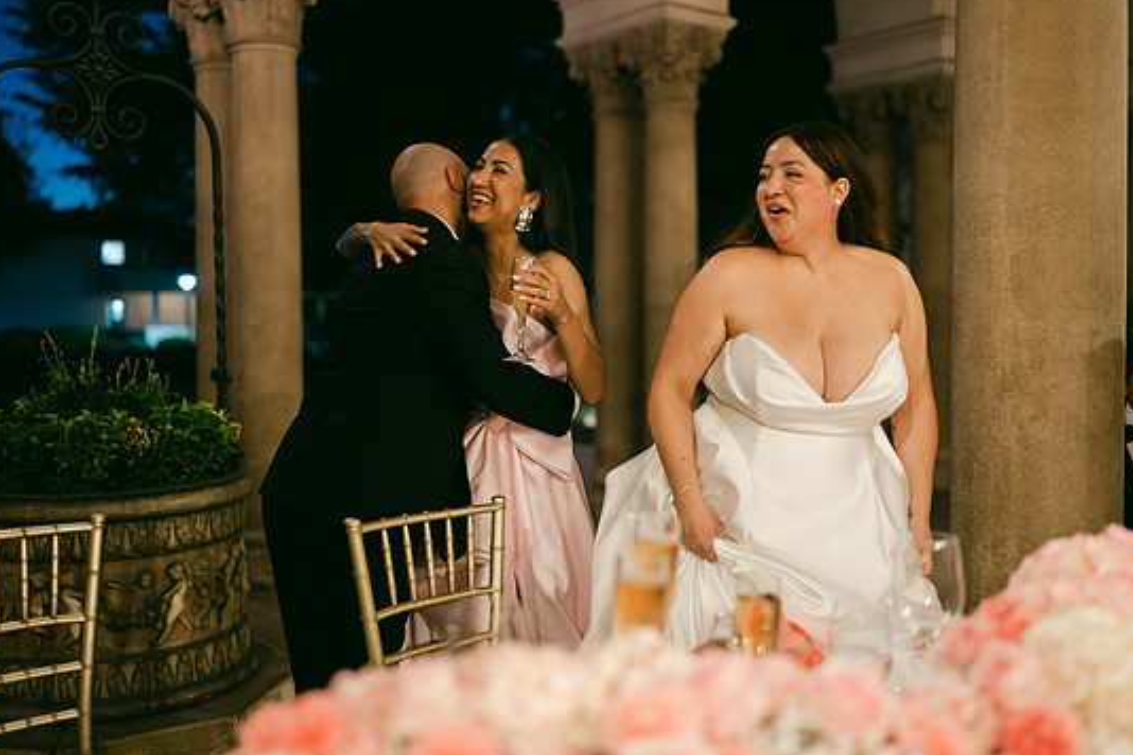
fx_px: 1196
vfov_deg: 35.0
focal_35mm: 38
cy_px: 362
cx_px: 554
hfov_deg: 50.7
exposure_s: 1/100
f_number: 1.4
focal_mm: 35
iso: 1000
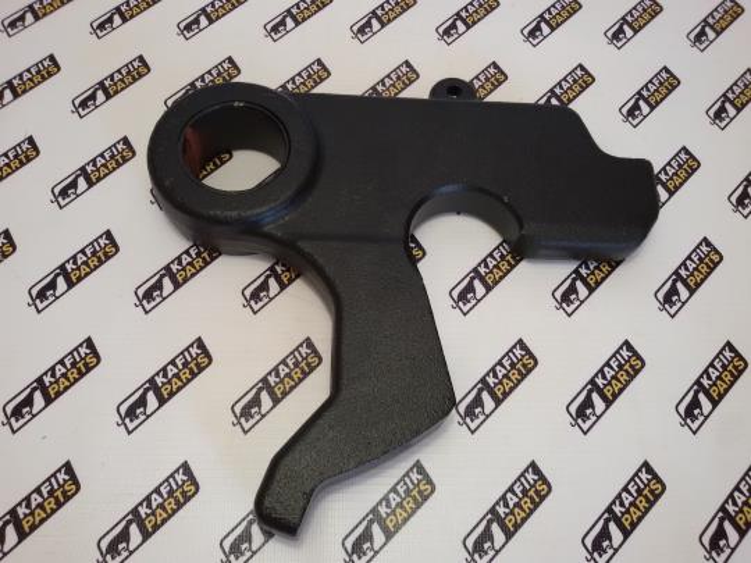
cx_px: 376
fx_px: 673
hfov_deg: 58.4
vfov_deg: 45.4
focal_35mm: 31
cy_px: 282
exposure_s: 1/50
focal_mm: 2.93
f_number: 2.4
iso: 50
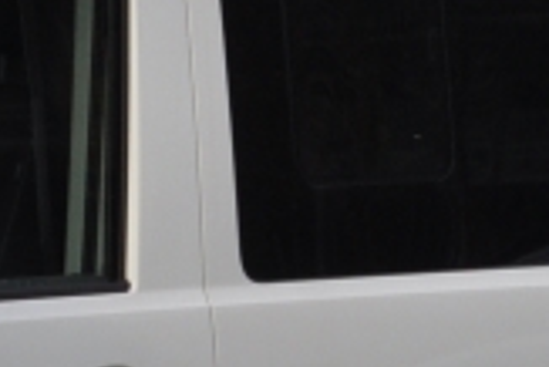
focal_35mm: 580
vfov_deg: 2.4
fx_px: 8853
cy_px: 340
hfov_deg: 3.5
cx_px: -88
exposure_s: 1/800
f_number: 7.1
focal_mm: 70
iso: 500
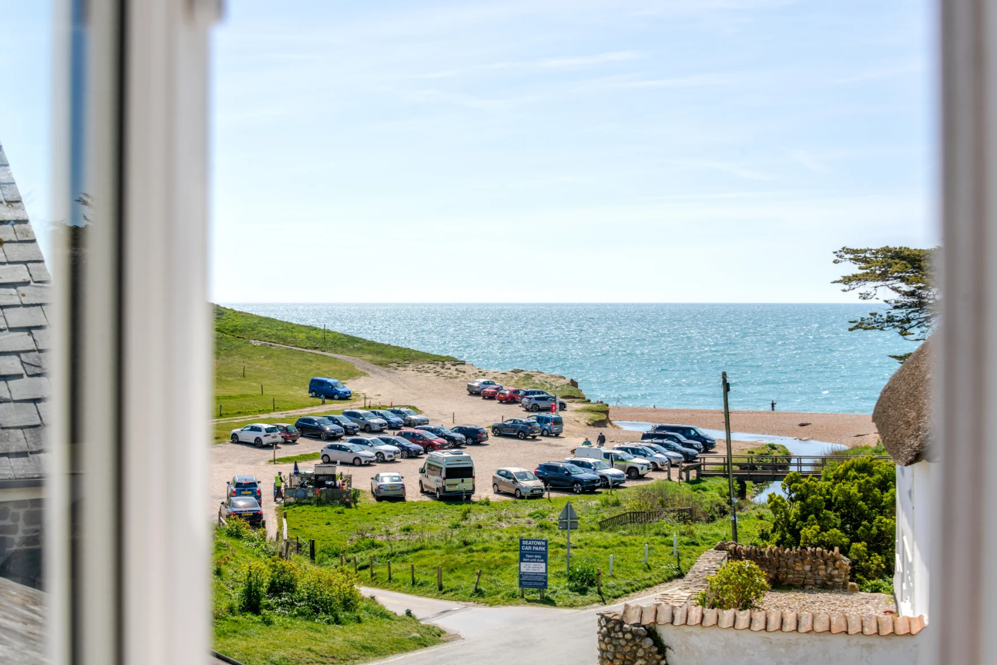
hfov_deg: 40.3
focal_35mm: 49
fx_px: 1357
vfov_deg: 27.5
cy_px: 336
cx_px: 497
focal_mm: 48
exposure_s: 1/800
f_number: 8
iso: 100
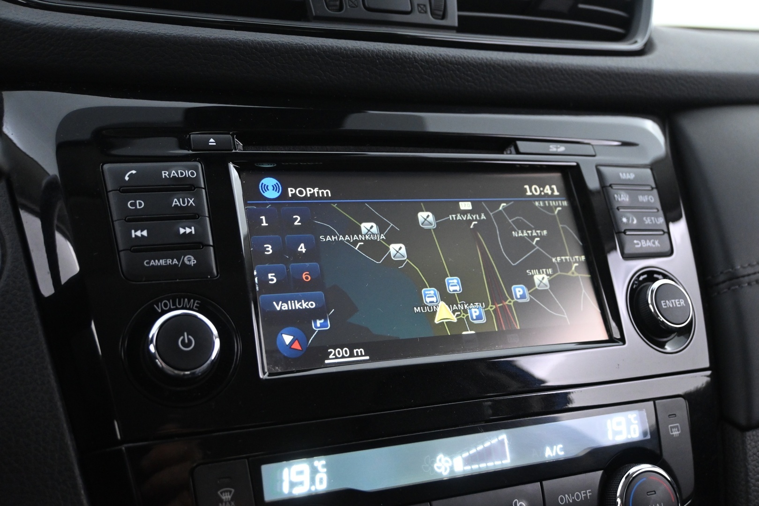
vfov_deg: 35.5
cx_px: 380
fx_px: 791
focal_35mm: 38
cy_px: 253
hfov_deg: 51.3
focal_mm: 25
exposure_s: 1/15
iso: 2500
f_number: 4.2
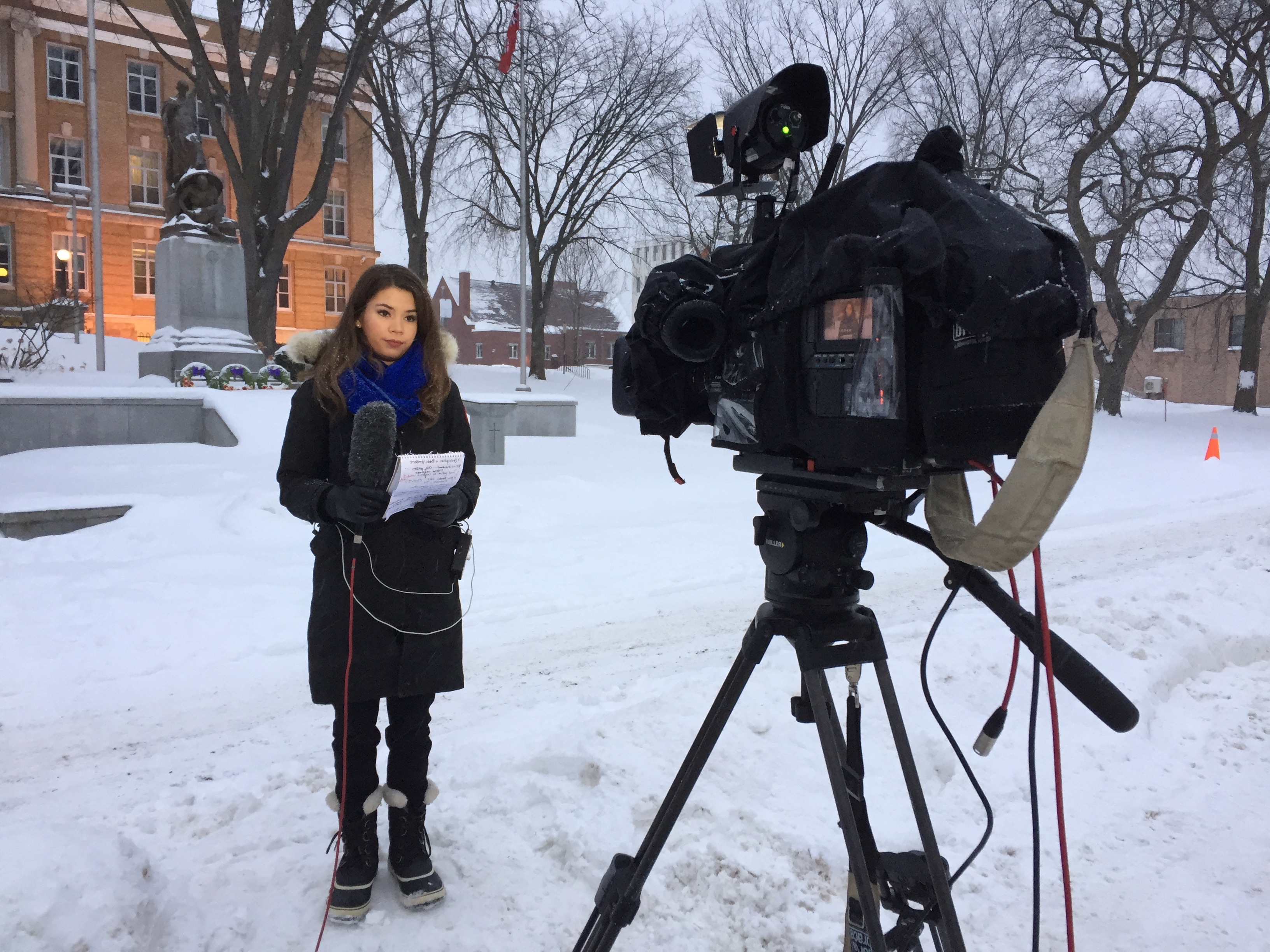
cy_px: 476
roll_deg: +0.2
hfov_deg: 61.7
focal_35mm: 29
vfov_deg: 48.2
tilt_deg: -2.5
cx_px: 635
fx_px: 1064
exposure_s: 1/30
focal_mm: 4.15
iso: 80
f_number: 2.2
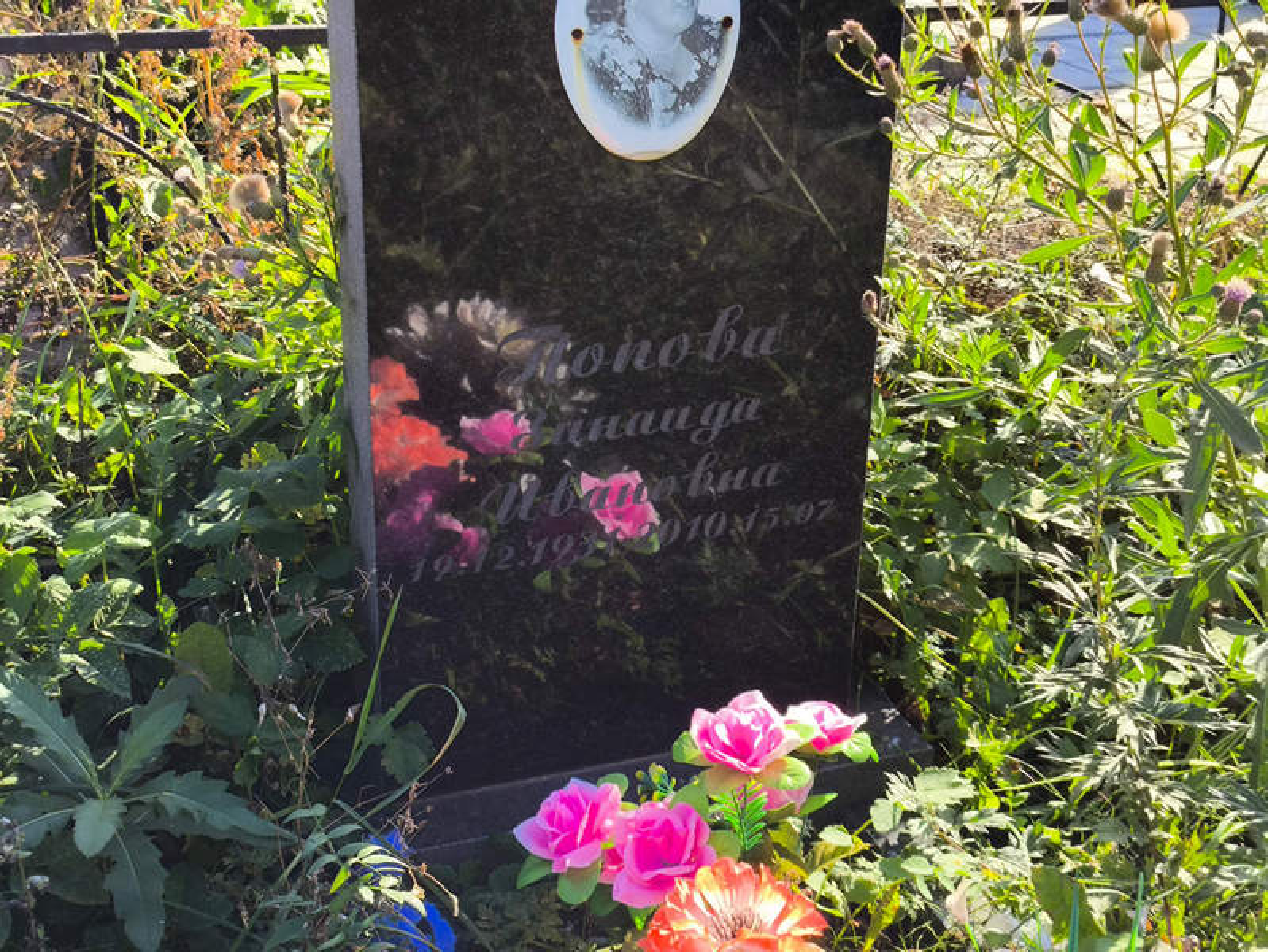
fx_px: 1832
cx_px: 634
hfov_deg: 38.2
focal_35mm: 50
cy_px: 476
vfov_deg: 29.1
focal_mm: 4.71
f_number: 1.7
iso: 50
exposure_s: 1/515
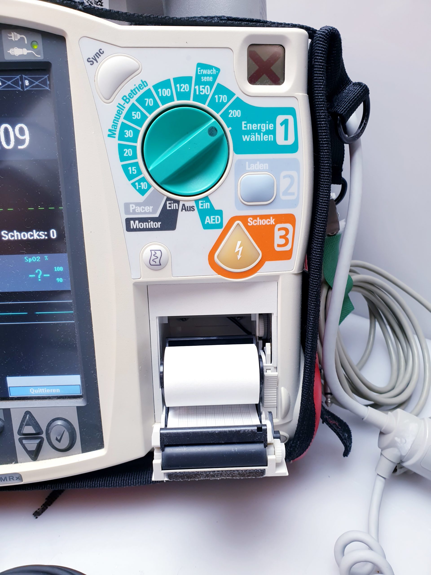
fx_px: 432
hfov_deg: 53.1
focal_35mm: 26
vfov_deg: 67.3
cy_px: 288
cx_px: 216
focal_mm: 4.3
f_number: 2.4
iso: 80
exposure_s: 1/50
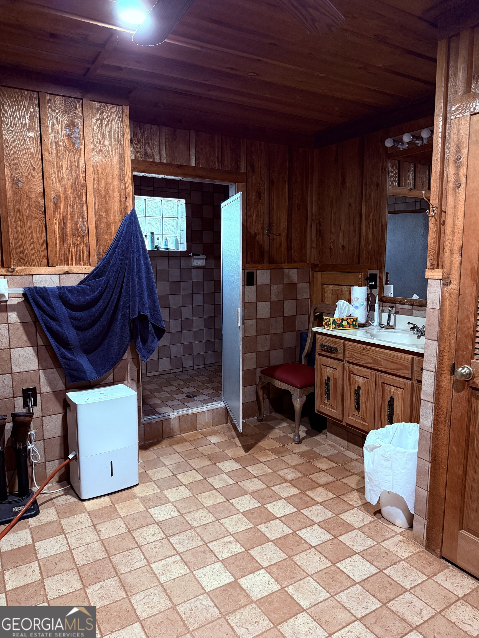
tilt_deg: -8.3
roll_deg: -0.9
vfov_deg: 71.6
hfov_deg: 56.8
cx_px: 240
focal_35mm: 24
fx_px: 443
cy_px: 319
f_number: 1.78
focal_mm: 6.76
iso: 500
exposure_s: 1/60
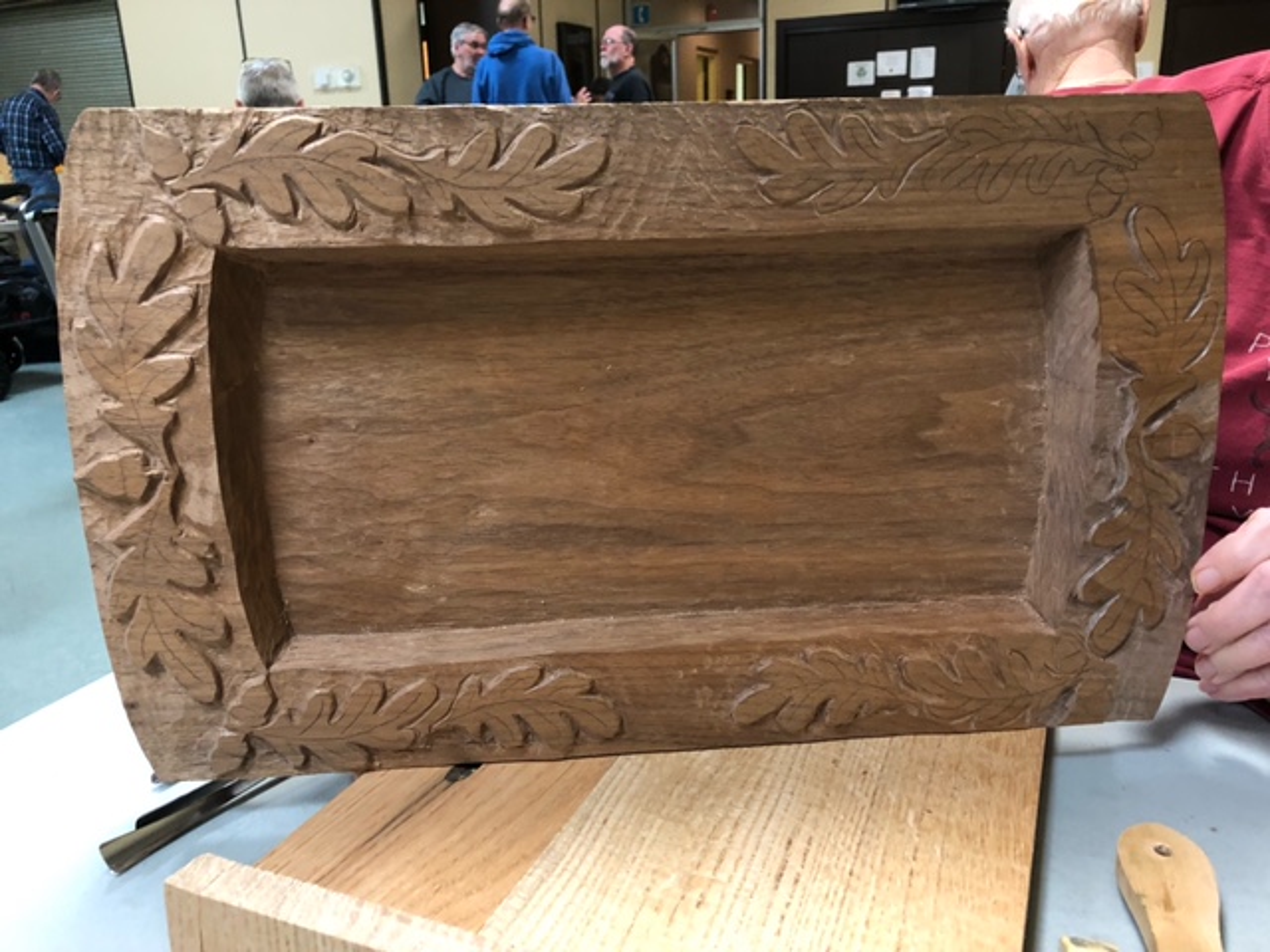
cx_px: 635
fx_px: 1027
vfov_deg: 49.7
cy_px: 476
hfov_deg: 63.4
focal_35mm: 28
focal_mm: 3.99
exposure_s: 1/15
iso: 80
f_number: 1.8
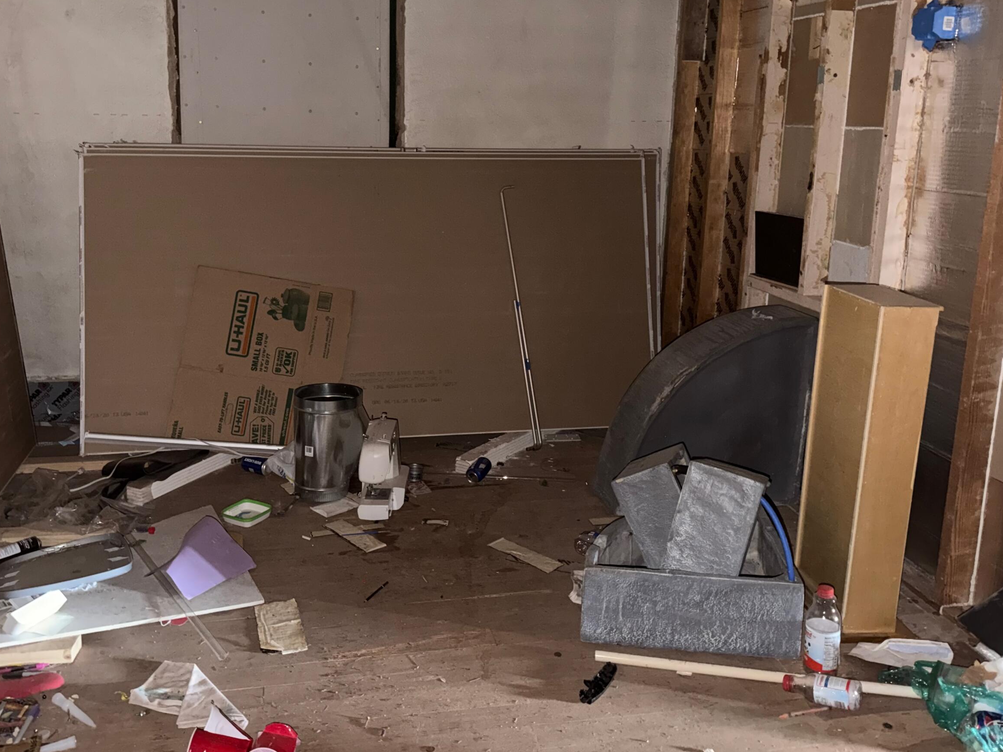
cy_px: 294
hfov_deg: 58.3
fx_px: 898
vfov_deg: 45.2
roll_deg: -1.0
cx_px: 455
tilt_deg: -12.1
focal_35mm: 31
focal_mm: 6.76
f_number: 1.78
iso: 400
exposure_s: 1/4
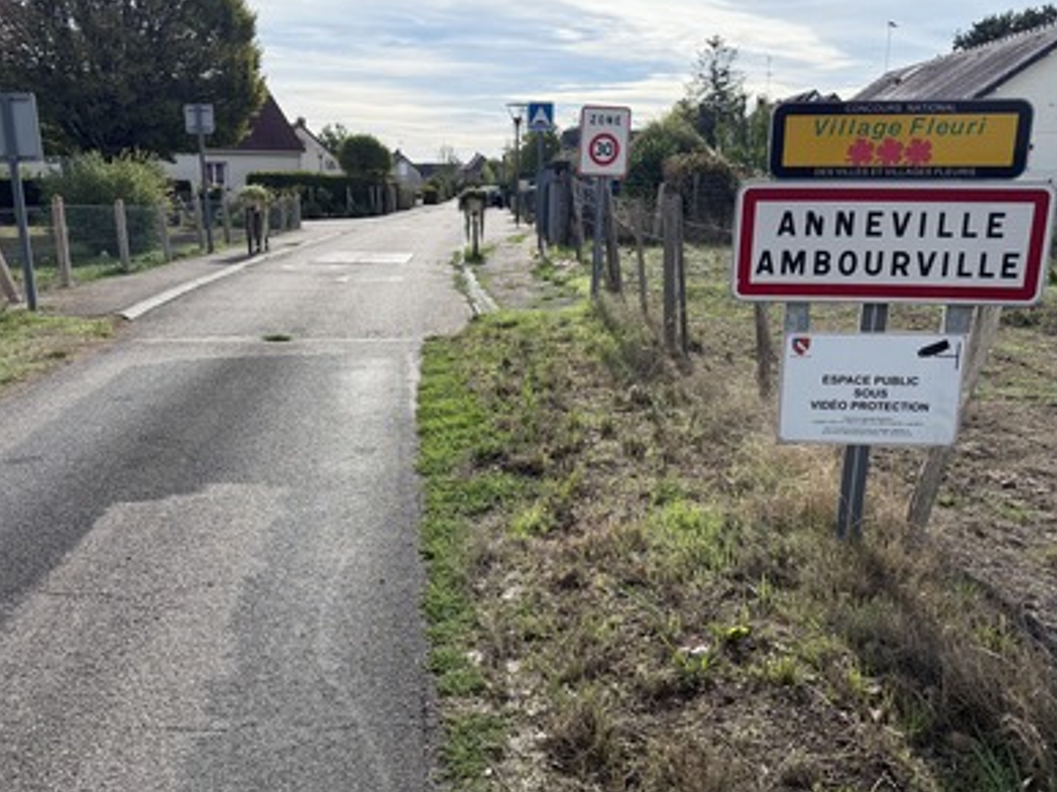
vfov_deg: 45.3
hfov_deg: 58.3
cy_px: 441
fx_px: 946
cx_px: 500
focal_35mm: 31
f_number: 1.78
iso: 100
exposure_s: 1/3953
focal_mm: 6.76
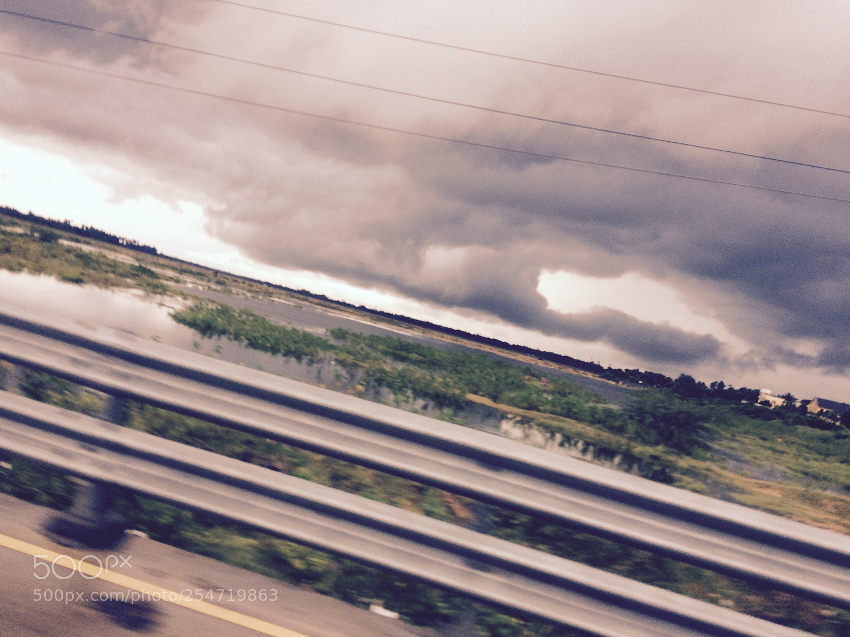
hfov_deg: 61.7
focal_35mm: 29
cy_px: 318
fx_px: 712
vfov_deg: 48.2
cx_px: 425
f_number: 2.2
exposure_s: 1/100
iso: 64
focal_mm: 4.15
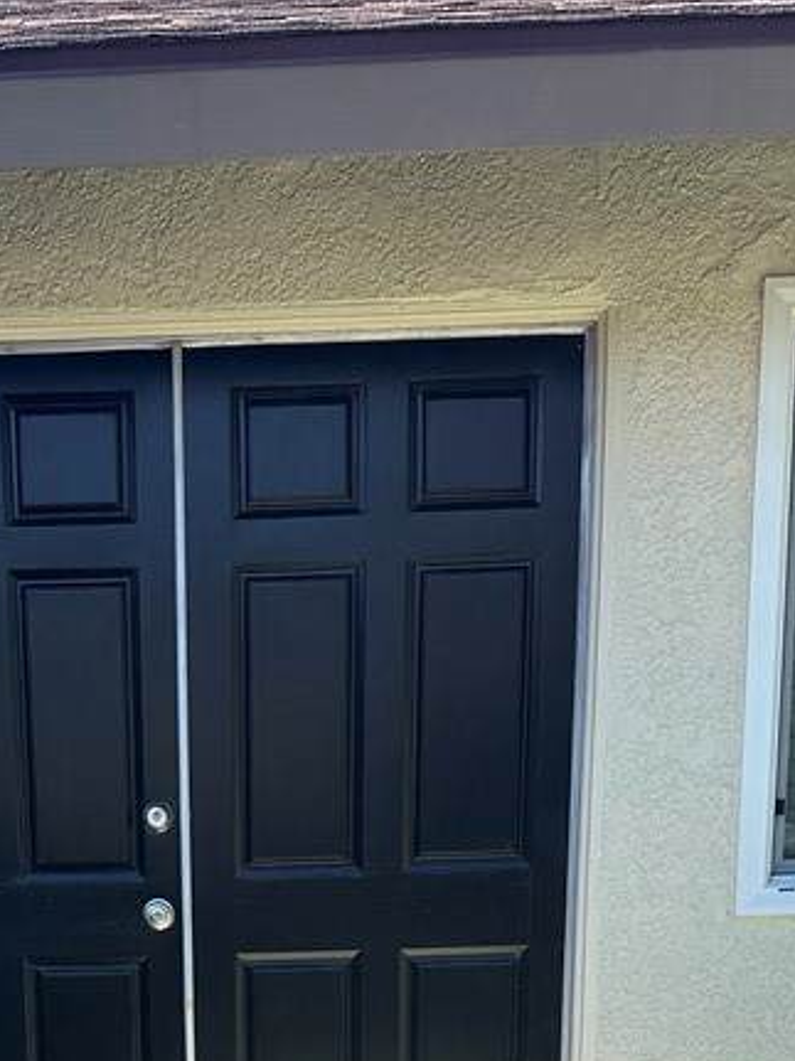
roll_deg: +1.7
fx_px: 1746
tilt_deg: -9.6
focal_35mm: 57
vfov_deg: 30.2
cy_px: 1172
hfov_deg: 25.3
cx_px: 175
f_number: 1.78
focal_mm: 6.86
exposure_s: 1/1988
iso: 80
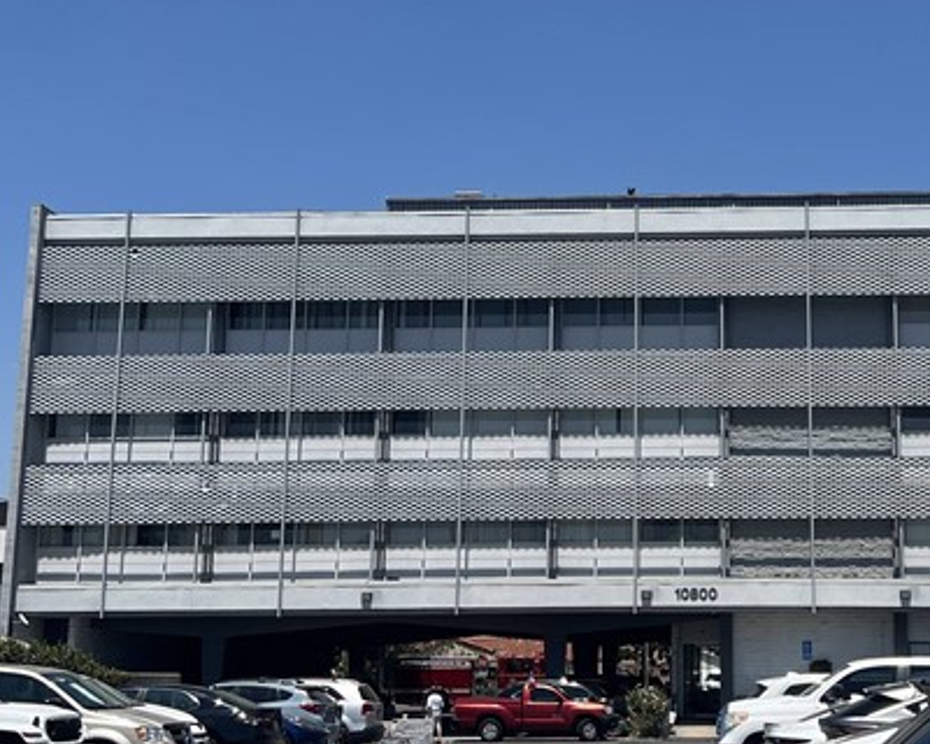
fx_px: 1789
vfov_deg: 23.5
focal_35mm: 65
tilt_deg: +11.8
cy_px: 300
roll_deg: -0.2
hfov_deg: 28.8
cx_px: 667
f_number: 1.5
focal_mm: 5.7
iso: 50
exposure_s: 1/6211
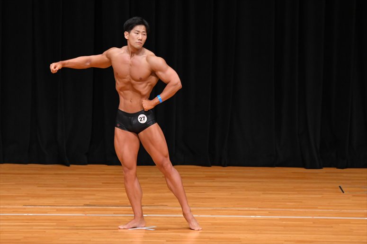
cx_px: 184
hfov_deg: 7.6
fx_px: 2751
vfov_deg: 5.1
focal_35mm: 270
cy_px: 122
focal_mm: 180
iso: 3200
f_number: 5.6
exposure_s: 1/400
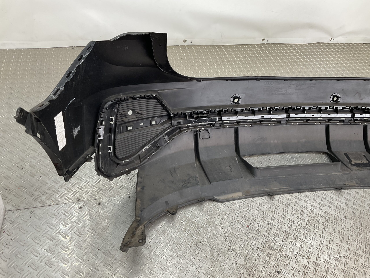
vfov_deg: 48.2
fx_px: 310
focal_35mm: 29
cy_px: 139
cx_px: 185
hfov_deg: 61.7
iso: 32
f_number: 1.8
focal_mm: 3
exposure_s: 1/100
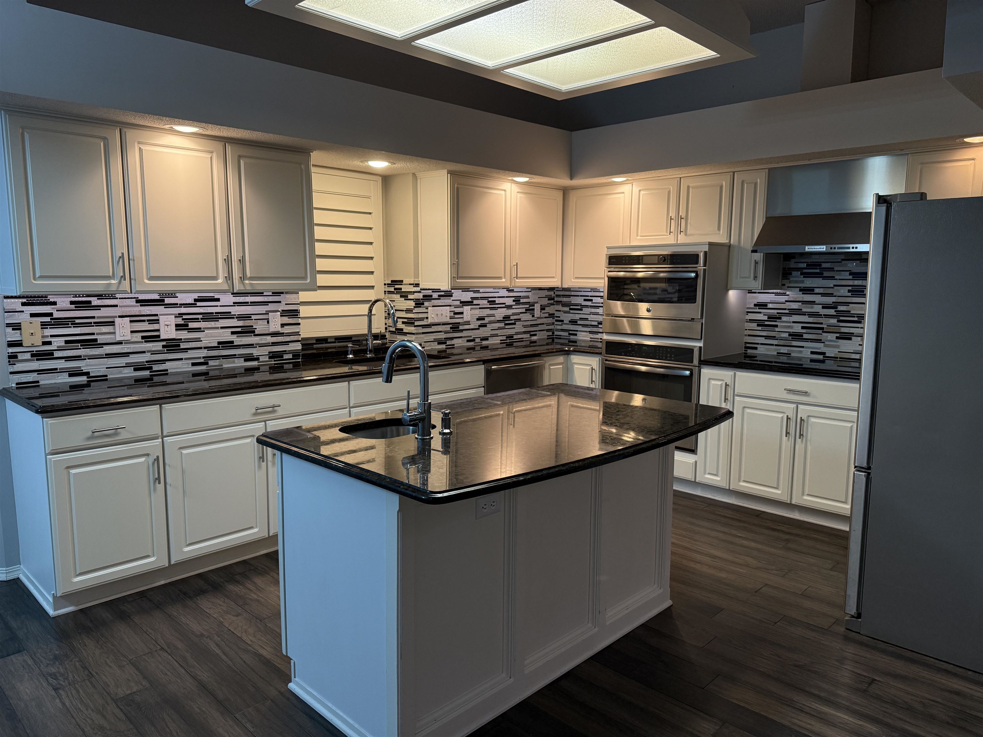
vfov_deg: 56.8
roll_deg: -0.5
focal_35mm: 24
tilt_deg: -8.0
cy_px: 368
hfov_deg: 71.6
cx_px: 492
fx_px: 682
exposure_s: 1/120
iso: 250
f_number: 1.78
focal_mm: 6.76
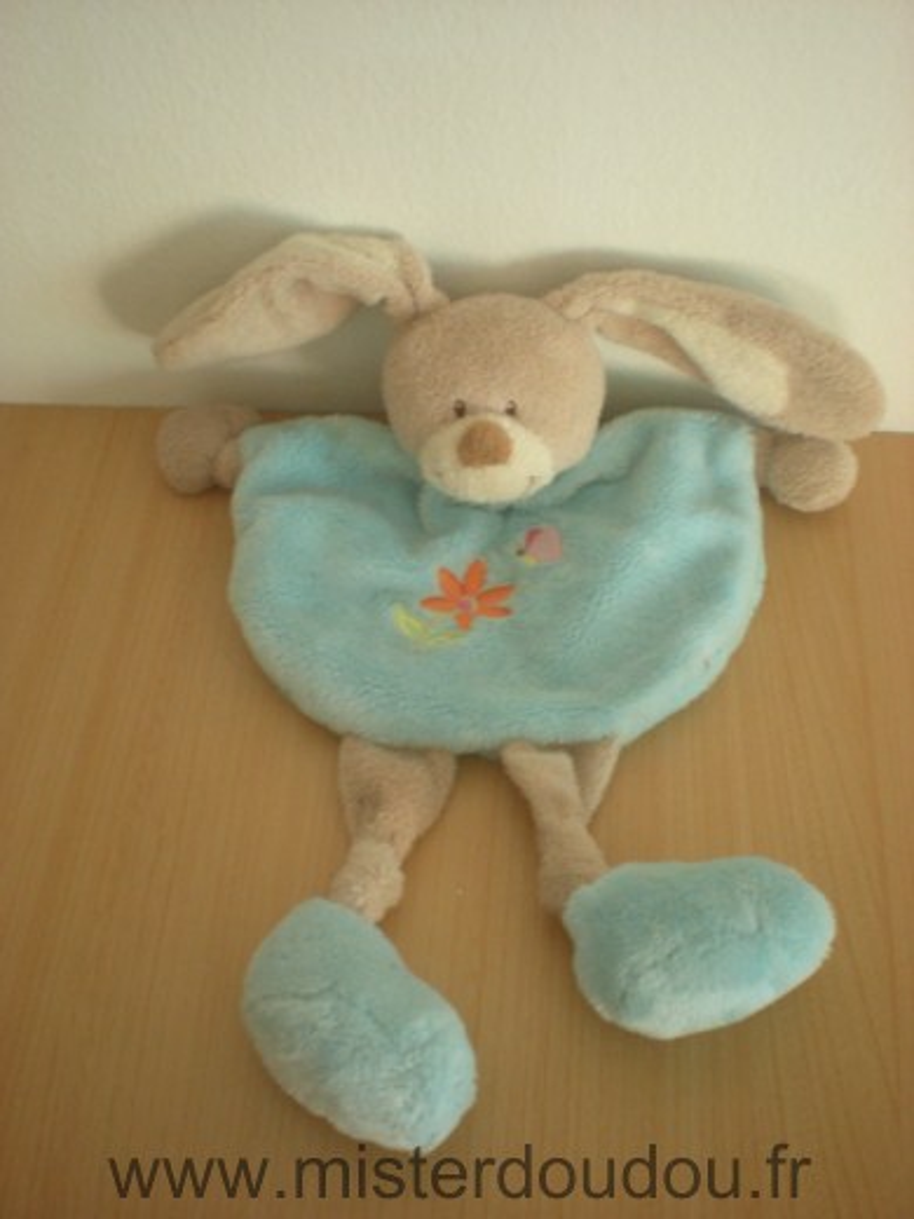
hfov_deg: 37.7
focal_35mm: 38
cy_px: 610
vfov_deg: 49.0
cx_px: 457
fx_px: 1338
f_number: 3.1
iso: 200
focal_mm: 6.3
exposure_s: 1/33.5
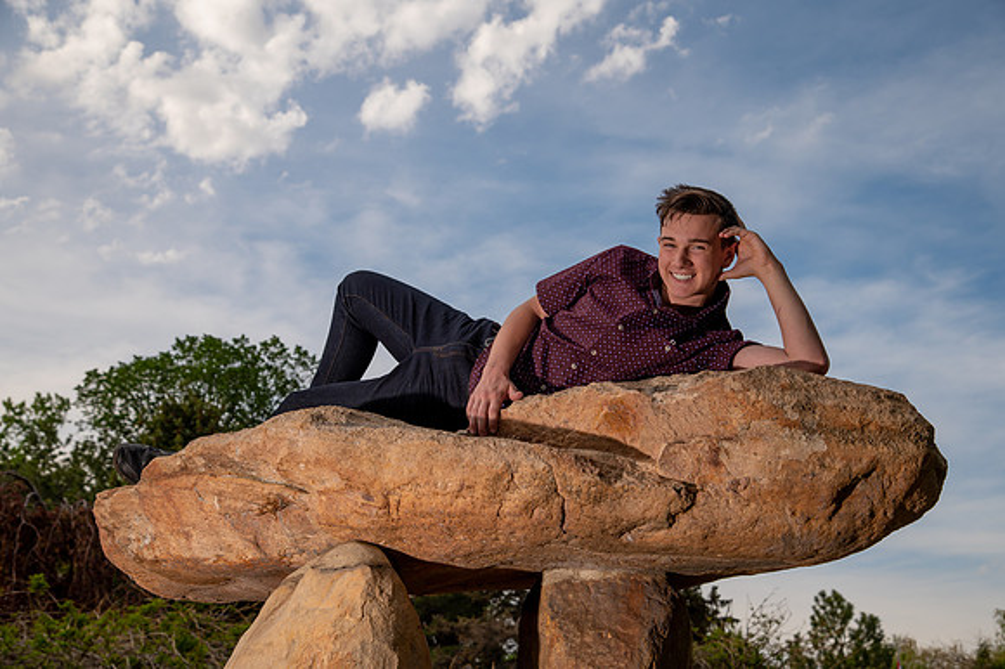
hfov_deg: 34.5
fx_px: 1618
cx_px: 502
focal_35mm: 58
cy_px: 334
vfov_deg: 23.4
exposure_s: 1/500
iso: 200
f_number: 8
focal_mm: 58
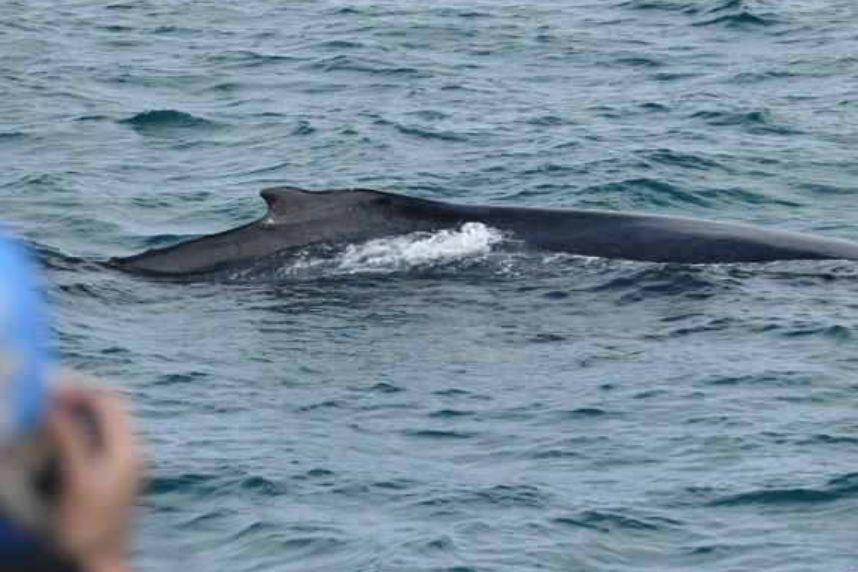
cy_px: 355
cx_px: 358
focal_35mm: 181
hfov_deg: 11.4
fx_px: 4312
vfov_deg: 7.6
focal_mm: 130
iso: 1250
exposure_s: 1/8000
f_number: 5
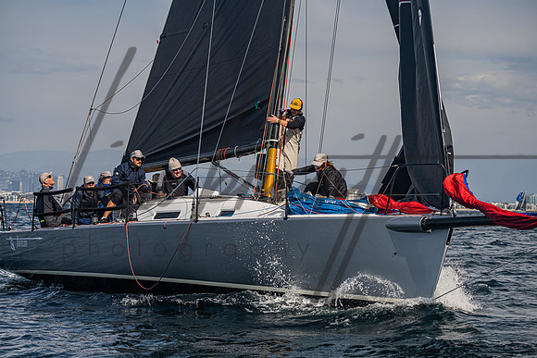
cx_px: 262
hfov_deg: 19.5
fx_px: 1559
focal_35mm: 105
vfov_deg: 13.1
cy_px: 179
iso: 320
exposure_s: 1/2500
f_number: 6.3
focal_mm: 100
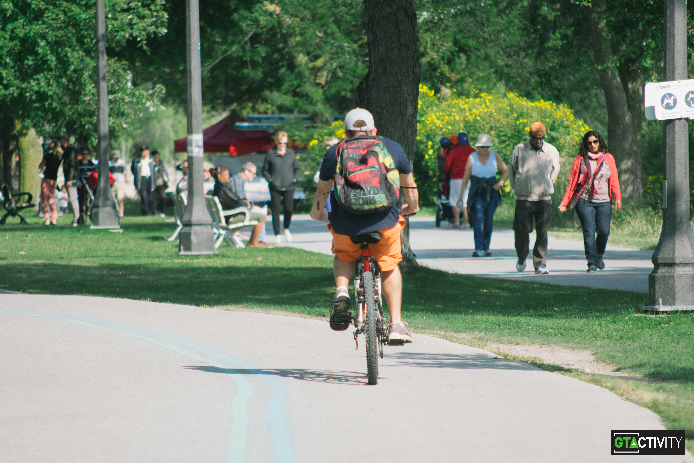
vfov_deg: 4.4
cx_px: 347
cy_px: 232
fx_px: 6072
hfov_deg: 6.5
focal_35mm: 315
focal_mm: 210
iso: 200
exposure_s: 1/1250
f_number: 5.6
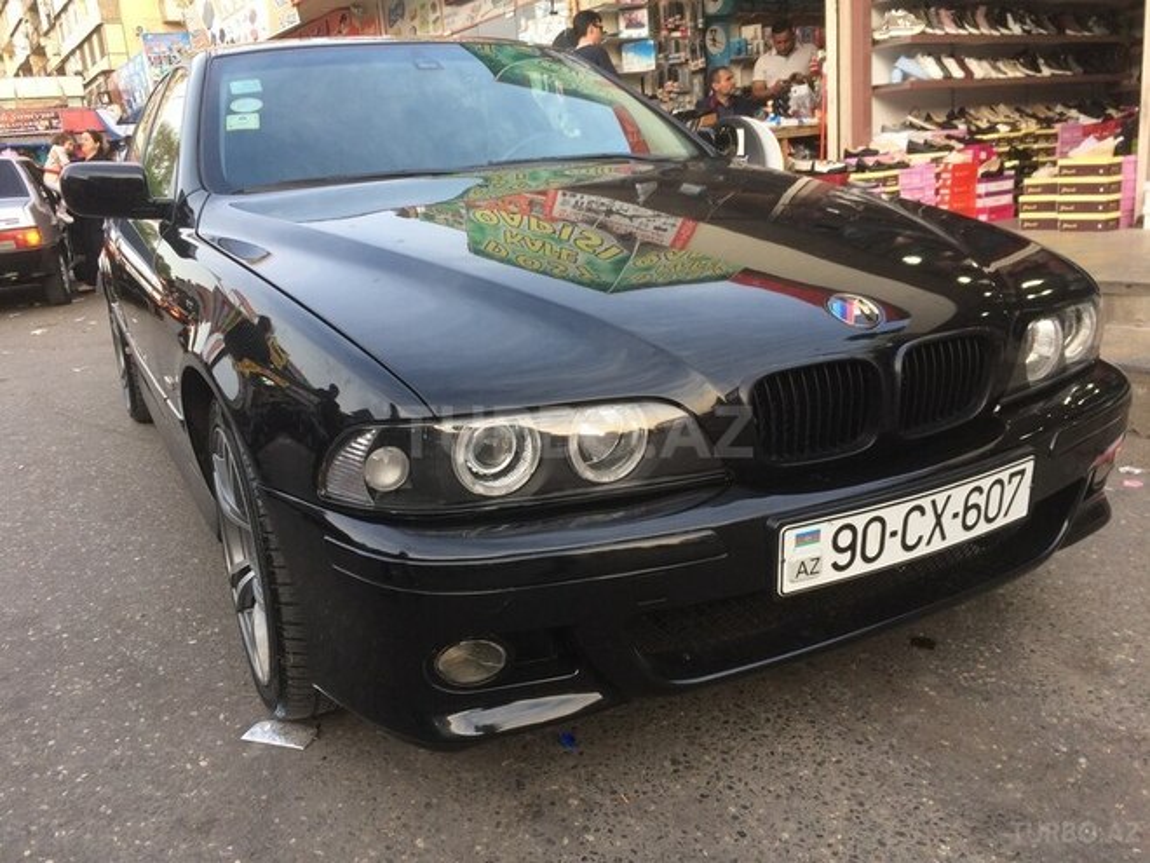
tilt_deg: -13.4
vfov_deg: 48.2
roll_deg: +5.2
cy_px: 432
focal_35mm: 29
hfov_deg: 61.7
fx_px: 963
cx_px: 575
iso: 64
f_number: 2.2
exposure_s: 1/100
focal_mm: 4.15
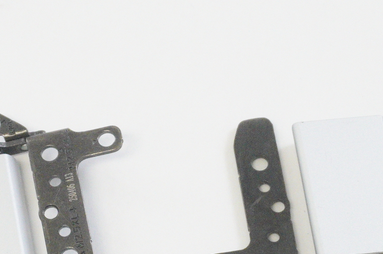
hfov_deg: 16.1
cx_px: 166
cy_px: 238
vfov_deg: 10.7
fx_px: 1354
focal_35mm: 127
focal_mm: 31
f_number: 5.6
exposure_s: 1/250
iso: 6400
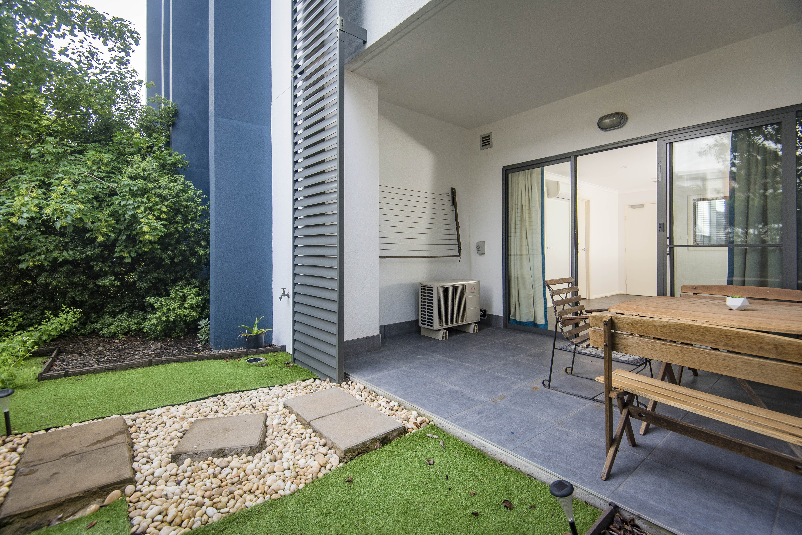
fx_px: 357
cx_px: 401
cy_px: 268
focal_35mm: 16
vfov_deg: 73.8
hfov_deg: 96.7
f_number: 4.5
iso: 320
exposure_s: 1/80
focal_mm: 16
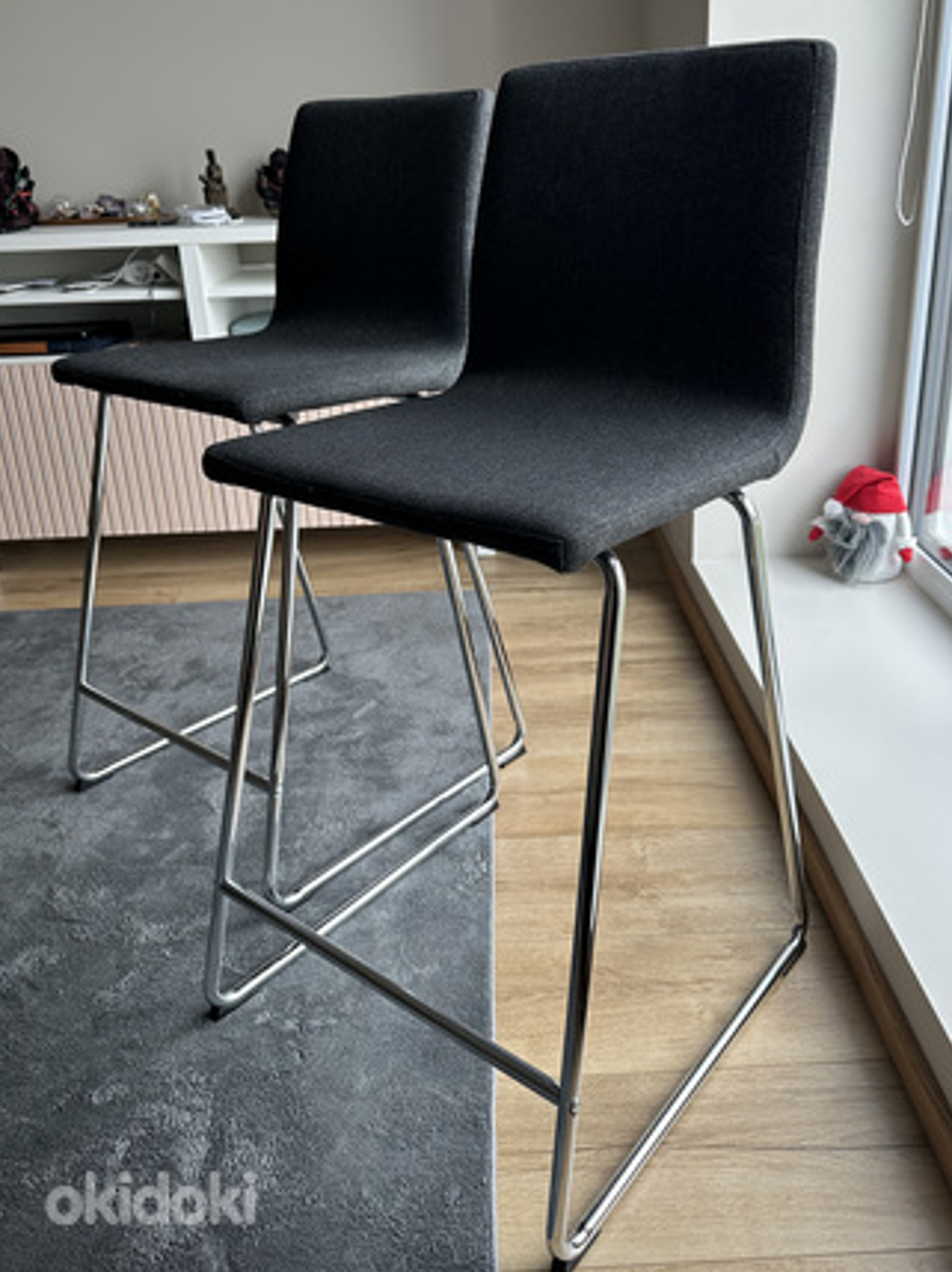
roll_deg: +1.7
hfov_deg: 49.6
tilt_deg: -21.0
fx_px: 1028
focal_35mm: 28
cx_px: 518
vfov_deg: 63.3
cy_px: 560
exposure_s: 1/228
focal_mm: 6.86
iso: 64
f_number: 1.78
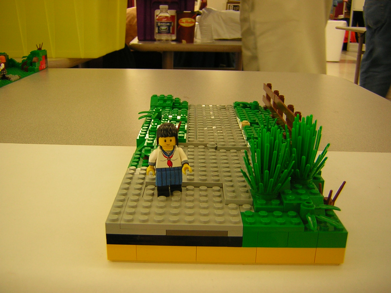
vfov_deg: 39.7
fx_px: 407
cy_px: 146
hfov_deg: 51.4
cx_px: 196
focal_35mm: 36
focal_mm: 4.7
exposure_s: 1/6.1
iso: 50
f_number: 2.6
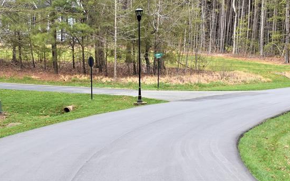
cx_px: 139
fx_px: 861
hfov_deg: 19.1
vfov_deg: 12.0
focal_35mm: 109
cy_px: 125
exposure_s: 1/200
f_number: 7.1
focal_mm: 38
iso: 400
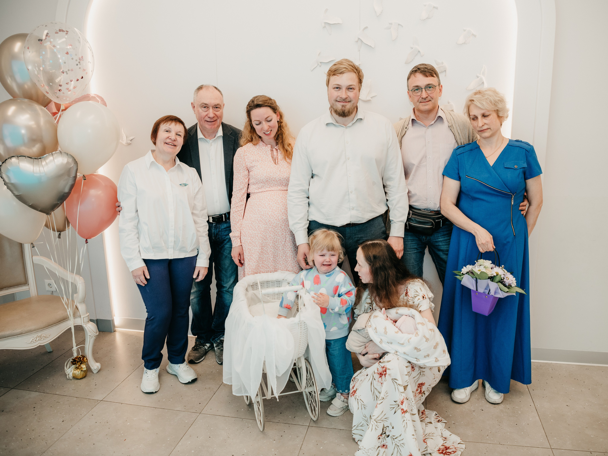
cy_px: 226
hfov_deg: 66.6
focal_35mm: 26
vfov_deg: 52.7
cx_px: 337
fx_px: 461
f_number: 3.5
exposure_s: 1/160
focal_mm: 24
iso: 500
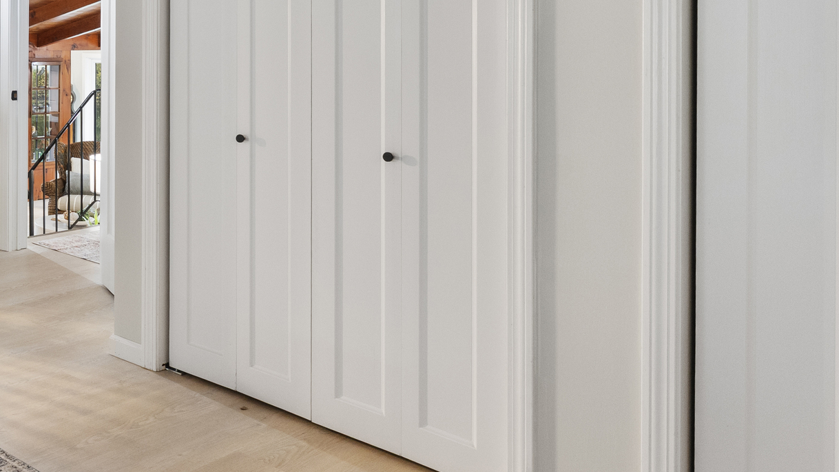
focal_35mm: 37
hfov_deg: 41.7
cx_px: -105
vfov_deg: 30.9
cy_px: 72
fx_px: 823
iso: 800
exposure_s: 1/2
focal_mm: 14
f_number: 8
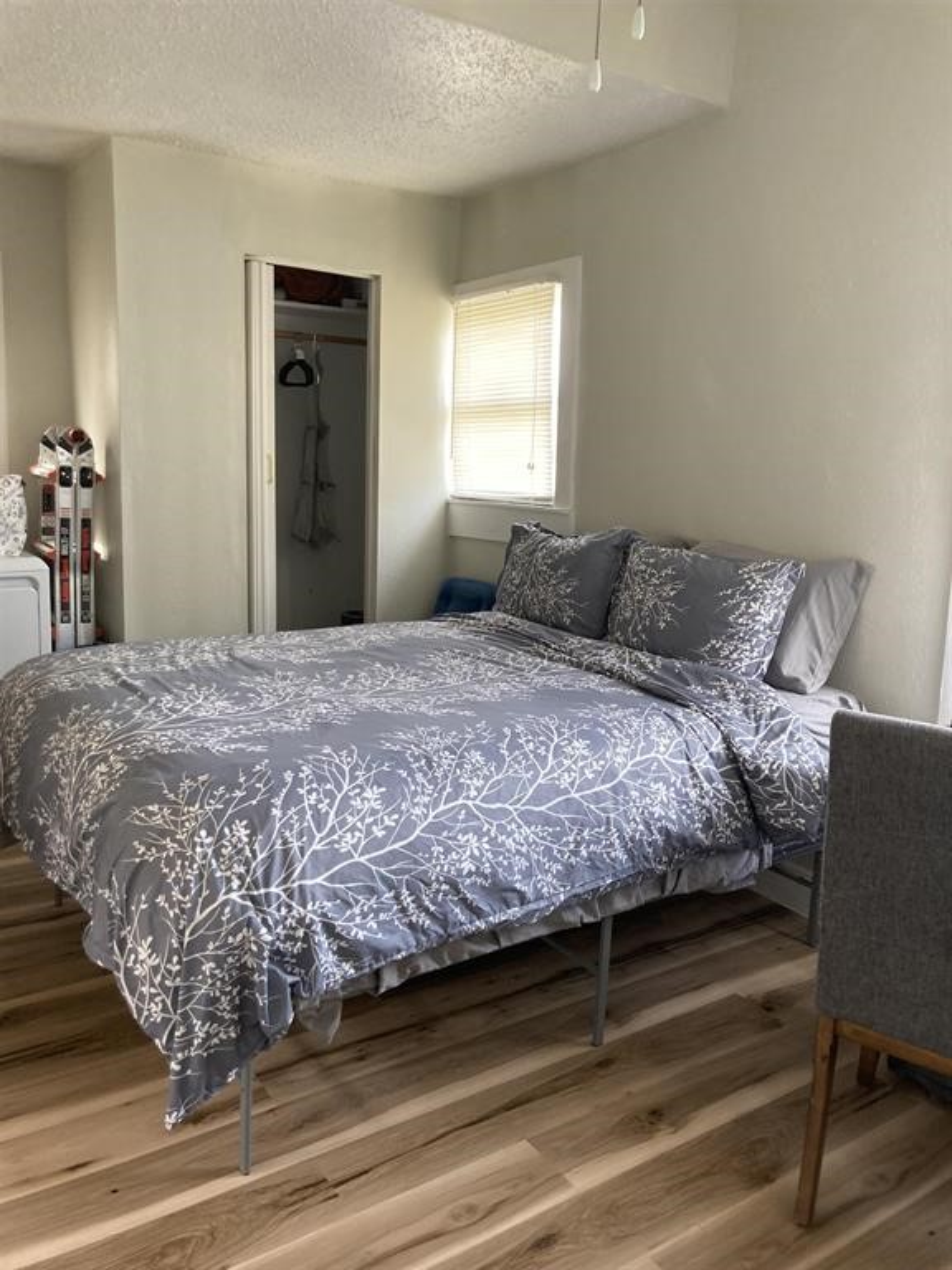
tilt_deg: -8.1
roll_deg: -2.7
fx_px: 1027
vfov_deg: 63.4
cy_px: 635
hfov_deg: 49.7
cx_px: 476
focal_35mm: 28
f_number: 1.8
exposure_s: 1/62
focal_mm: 3.99
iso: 80
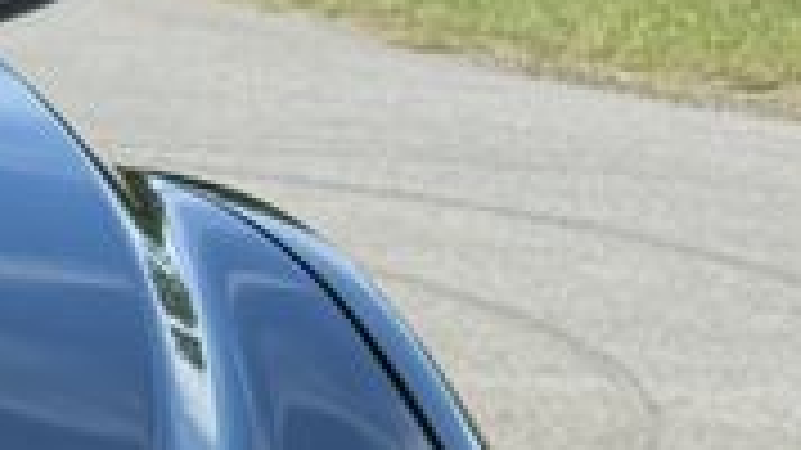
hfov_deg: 12.2
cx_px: -945
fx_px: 3185
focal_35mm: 150
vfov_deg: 7.7
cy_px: 896
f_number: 1.78
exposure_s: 1/2110
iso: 100
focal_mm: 6.76
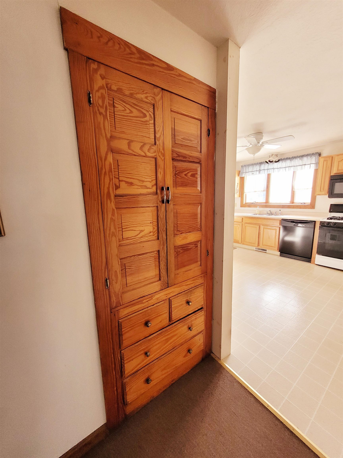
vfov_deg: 106.2
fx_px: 172
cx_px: 172
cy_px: 229
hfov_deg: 89.9
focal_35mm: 13
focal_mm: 1.74
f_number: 2.2
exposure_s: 1/60.2
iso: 250
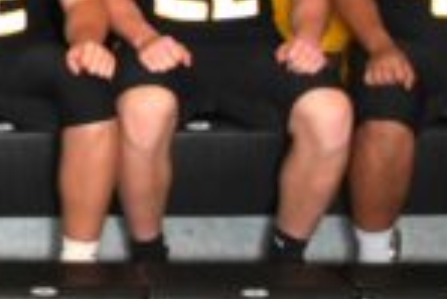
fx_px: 3095
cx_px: -480
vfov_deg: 5.4
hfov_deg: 7.9
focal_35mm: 249
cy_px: -358
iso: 1000
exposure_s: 1/160
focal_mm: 36
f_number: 10
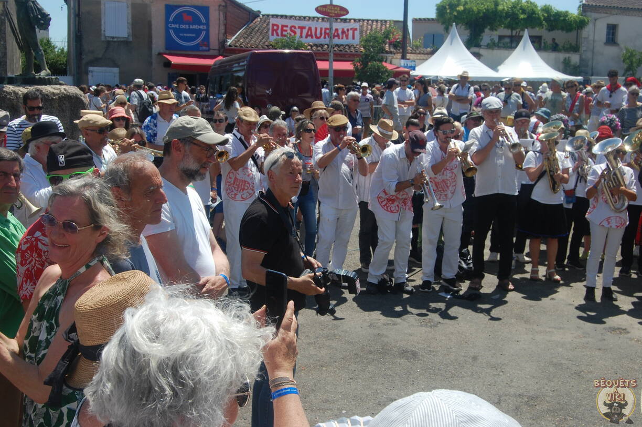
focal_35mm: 45
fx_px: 802
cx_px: 321
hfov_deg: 43.7
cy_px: 214
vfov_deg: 29.8
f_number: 9
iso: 200
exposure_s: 1/320
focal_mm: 30
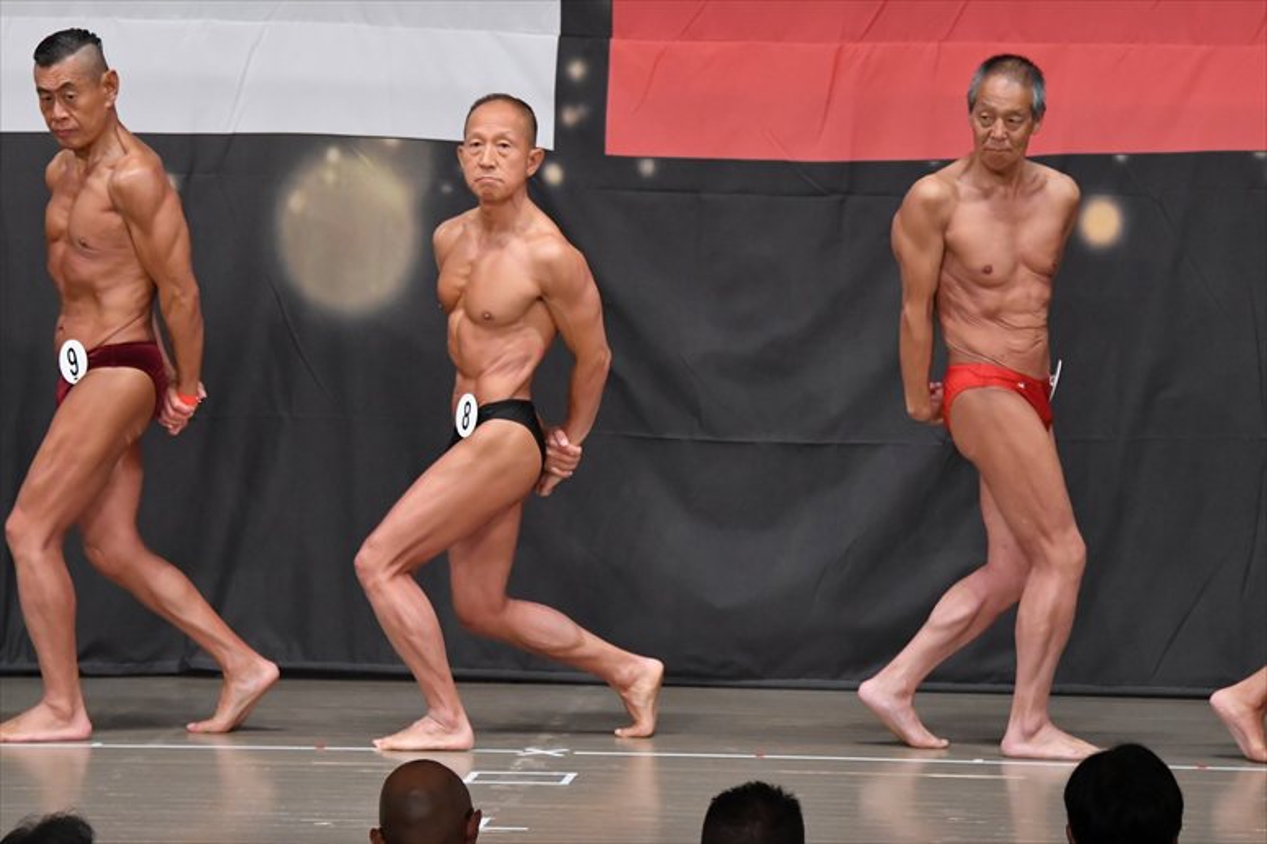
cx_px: 634
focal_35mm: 225
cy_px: 422
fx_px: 7915
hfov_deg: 9.2
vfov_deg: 6.1
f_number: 5.6
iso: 5000
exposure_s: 1/400
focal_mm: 150
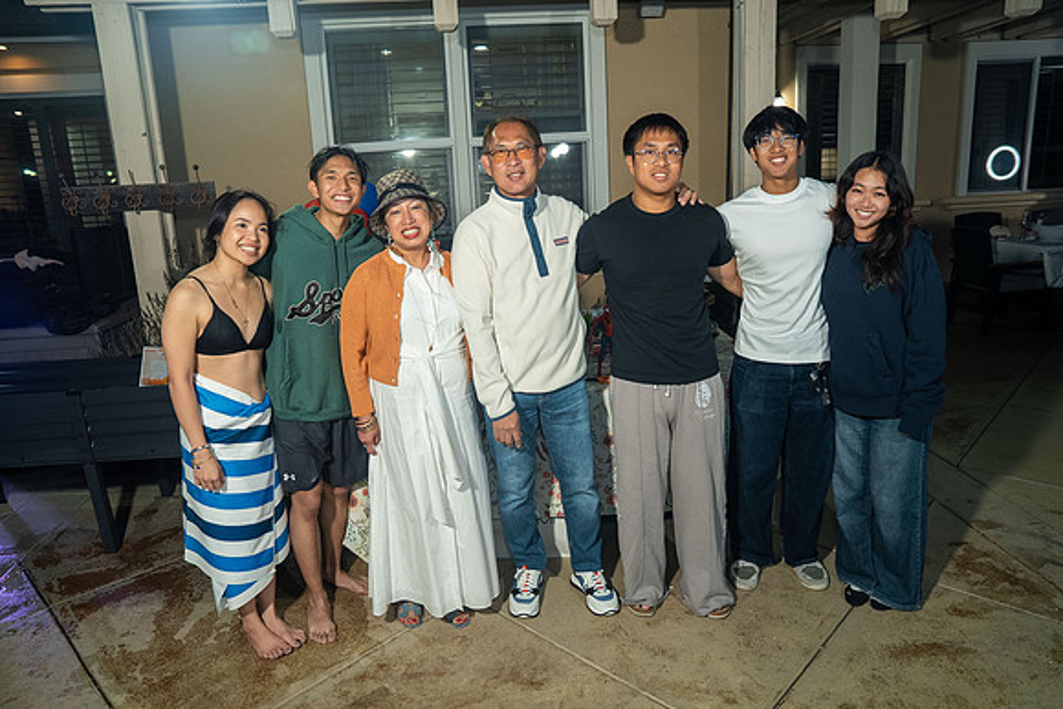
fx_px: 709
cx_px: 532
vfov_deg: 53.2
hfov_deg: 73.7
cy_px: 354
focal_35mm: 24
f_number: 3.5
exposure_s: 1/160
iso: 640
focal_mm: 24
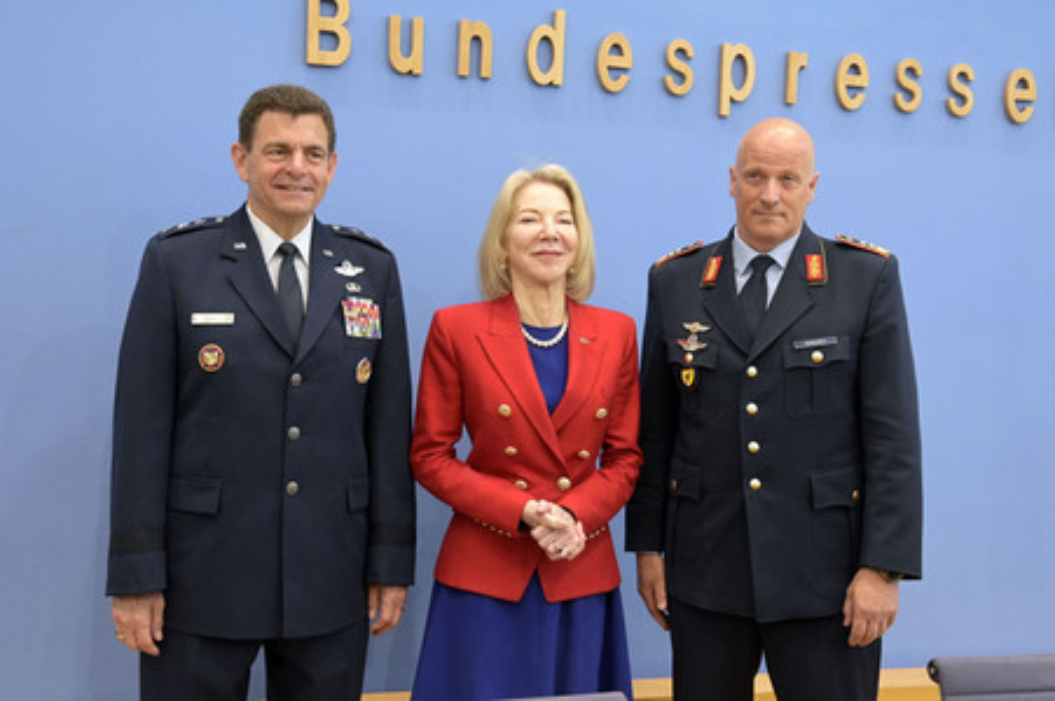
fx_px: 1288
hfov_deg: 44.5
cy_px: 350
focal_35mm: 44
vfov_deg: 30.5
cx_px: 528
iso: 5000
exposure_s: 1/400
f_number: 5.6
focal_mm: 44
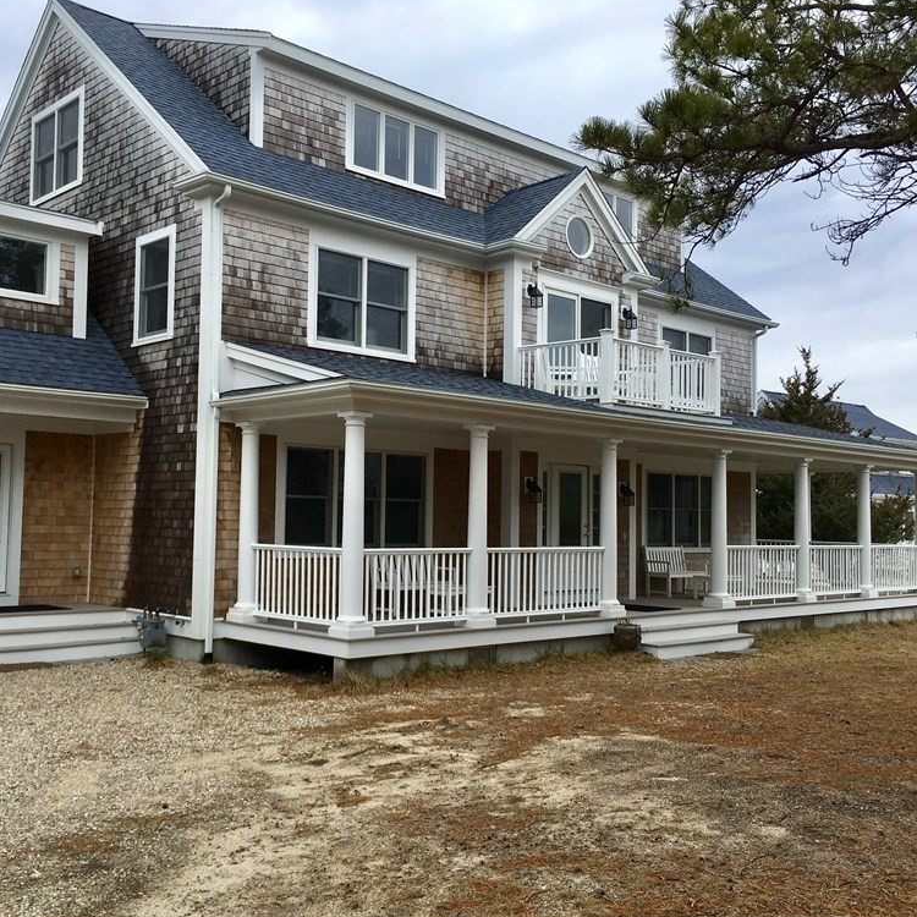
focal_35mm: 35
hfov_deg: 47.2
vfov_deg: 47.2
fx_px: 1049
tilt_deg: +1.7
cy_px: 457
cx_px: 429
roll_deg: -0.8
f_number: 2.2
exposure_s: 1/793
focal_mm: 4.15
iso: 25
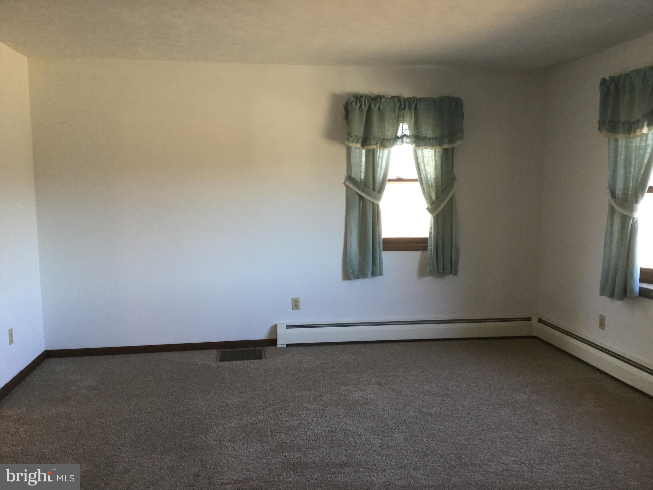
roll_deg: +0.8
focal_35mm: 31
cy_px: 245
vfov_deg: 45.4
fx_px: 585
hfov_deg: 58.4
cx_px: 326
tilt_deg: -7.6
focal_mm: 3.3
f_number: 2.4
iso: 64
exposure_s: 1/30
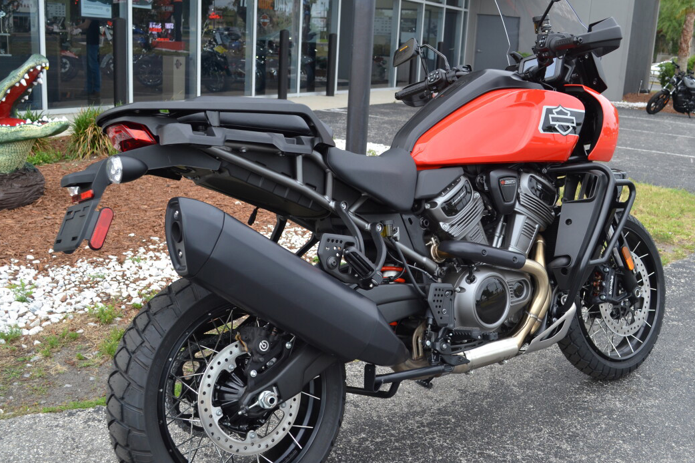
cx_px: 380
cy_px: 240
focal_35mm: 38
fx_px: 734
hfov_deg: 50.6
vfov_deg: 35.1
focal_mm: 22
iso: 200
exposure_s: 1/125
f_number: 5.6
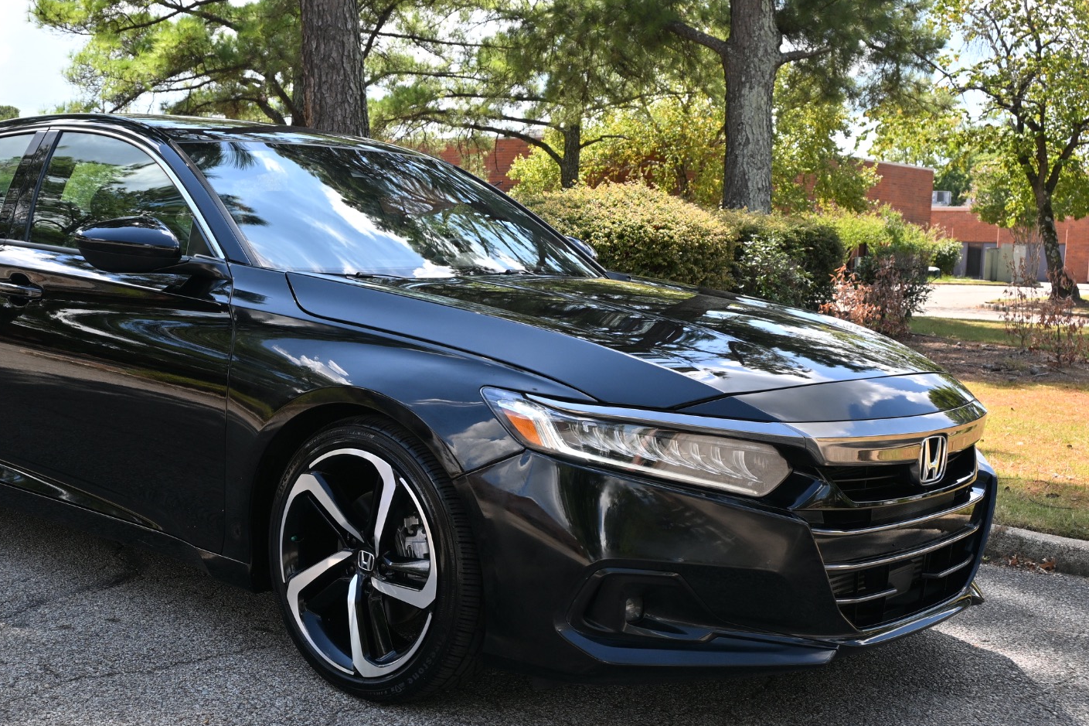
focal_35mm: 46
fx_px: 1392
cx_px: 409
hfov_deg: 42.4
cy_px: 389
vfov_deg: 29.2
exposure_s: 1/250
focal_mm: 22.5
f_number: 5.6
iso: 110
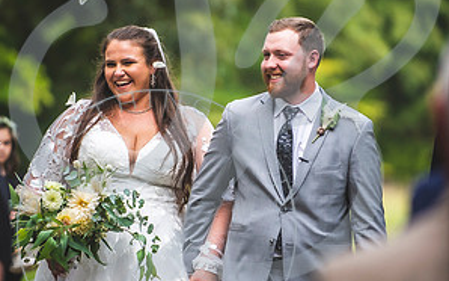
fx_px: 3767
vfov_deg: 4.3
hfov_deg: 6.8
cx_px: 224
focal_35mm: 308
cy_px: 115
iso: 640
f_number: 2.8
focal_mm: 200
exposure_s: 1/640
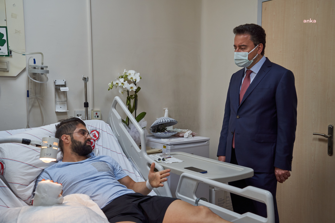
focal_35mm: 41
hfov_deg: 47.4
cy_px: 112
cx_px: 168
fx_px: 381
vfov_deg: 32.6
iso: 1000
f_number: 5.6
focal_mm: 41
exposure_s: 1/100
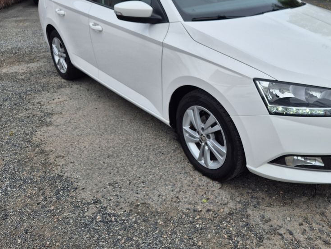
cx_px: 220
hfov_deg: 55.7
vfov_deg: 43.5
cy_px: 81
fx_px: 306
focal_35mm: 32
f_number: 1.8
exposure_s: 1/1014
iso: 25
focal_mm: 5.4
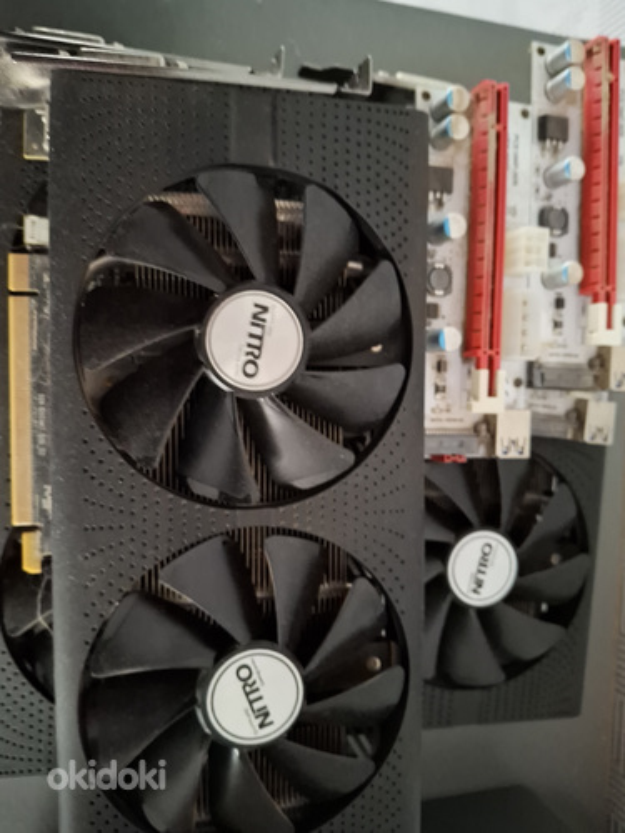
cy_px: 416
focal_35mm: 25
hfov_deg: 54.9
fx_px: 602
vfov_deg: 69.4
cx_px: 312
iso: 2000
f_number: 1.8
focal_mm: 4.69
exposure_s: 1/4
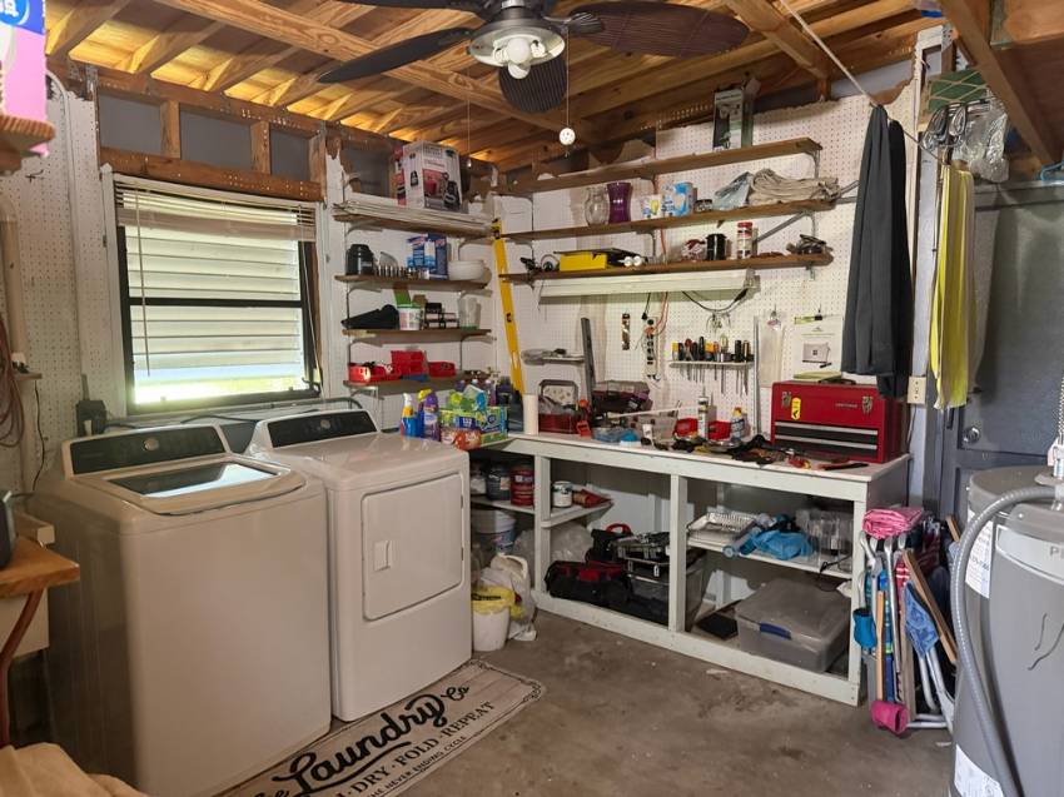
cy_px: 398
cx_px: 532
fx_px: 737
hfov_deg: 71.6
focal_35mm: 24
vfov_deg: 56.8
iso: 800
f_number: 1.78
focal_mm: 6.76
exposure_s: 1/43
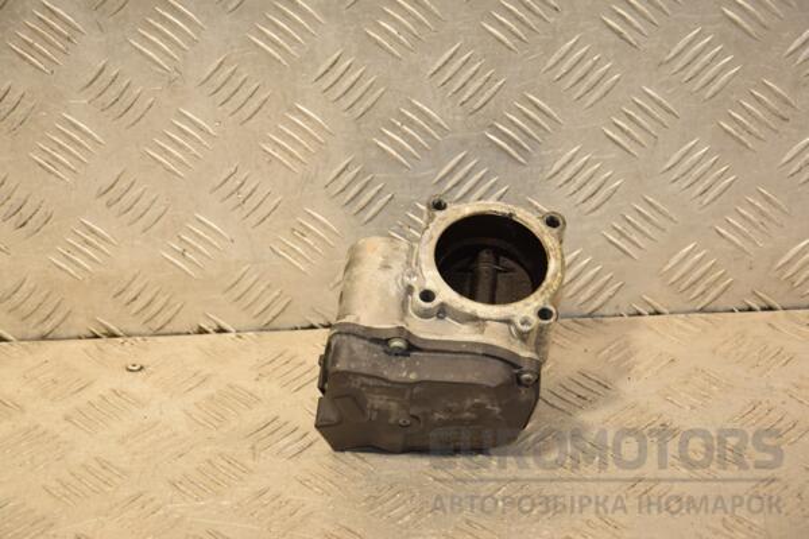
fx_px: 2090
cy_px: 270
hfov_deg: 21.9
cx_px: 404
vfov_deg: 14.7
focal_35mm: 93
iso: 800
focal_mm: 62
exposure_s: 1/200
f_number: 5.6
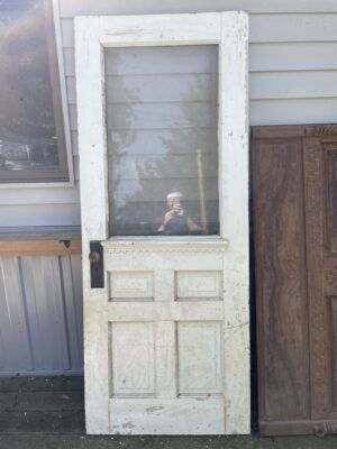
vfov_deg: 67.3
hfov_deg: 53.1
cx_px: 168
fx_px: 337
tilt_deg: -12.4
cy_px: 224
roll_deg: +1.5
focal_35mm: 26
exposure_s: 1/532
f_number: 1.6
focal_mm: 4.2
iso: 32
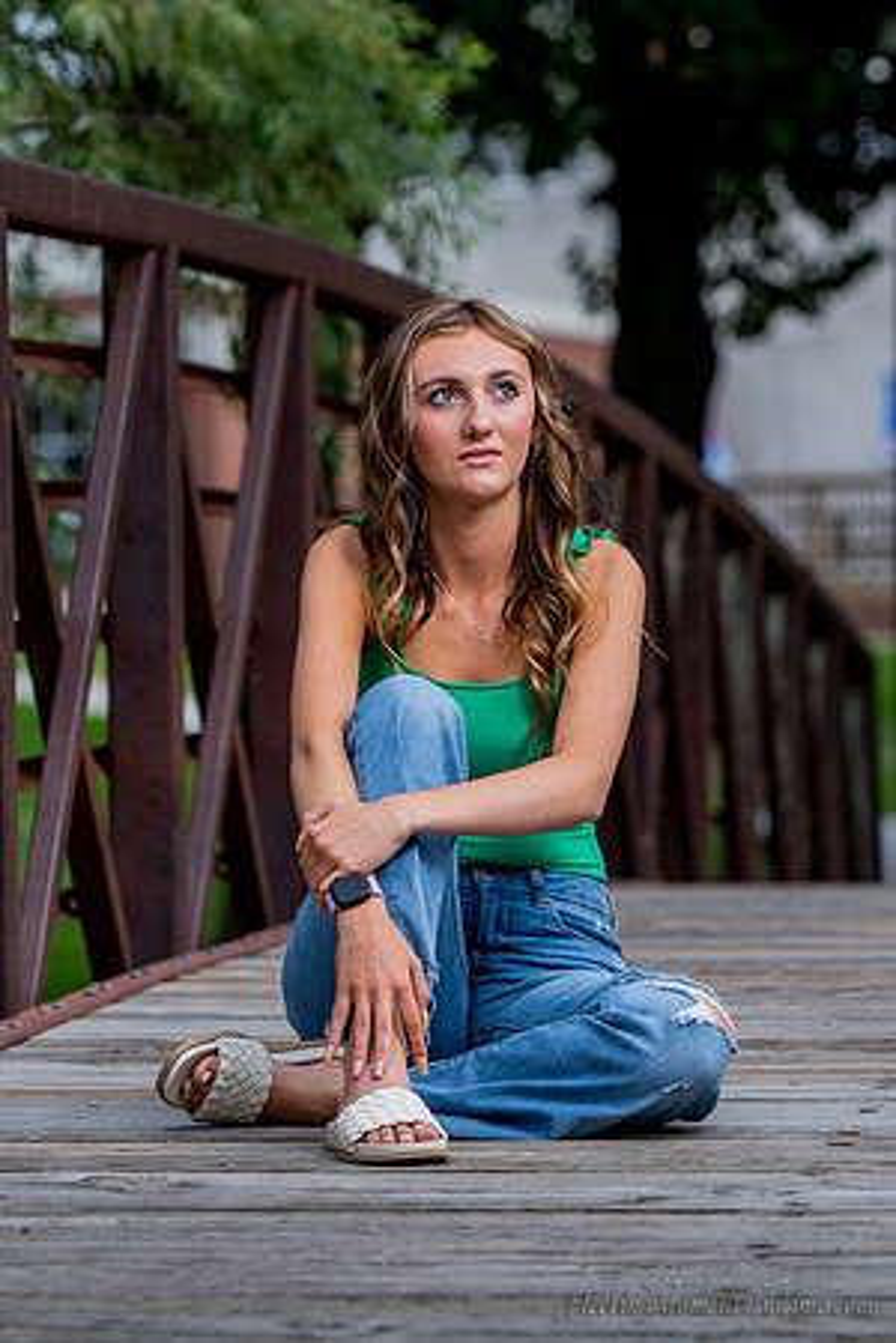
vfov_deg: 15.2
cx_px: 448
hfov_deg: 10.2
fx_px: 5040
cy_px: 672
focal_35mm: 135
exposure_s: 1/200
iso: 100
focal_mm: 135
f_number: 4
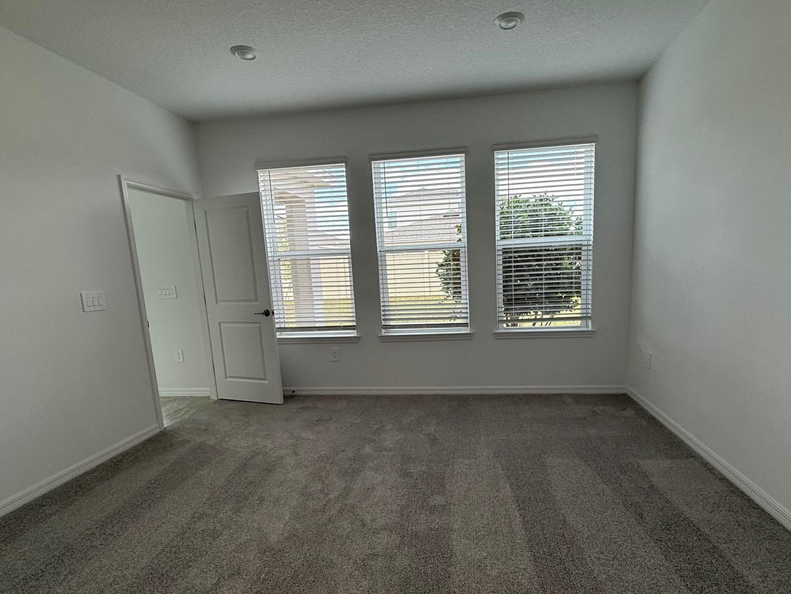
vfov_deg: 71.4
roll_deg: +2.8
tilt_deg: -6.6
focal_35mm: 18
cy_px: 329
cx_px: 427
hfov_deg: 87.6
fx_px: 411
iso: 64
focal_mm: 2.22
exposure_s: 1/140
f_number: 2.2
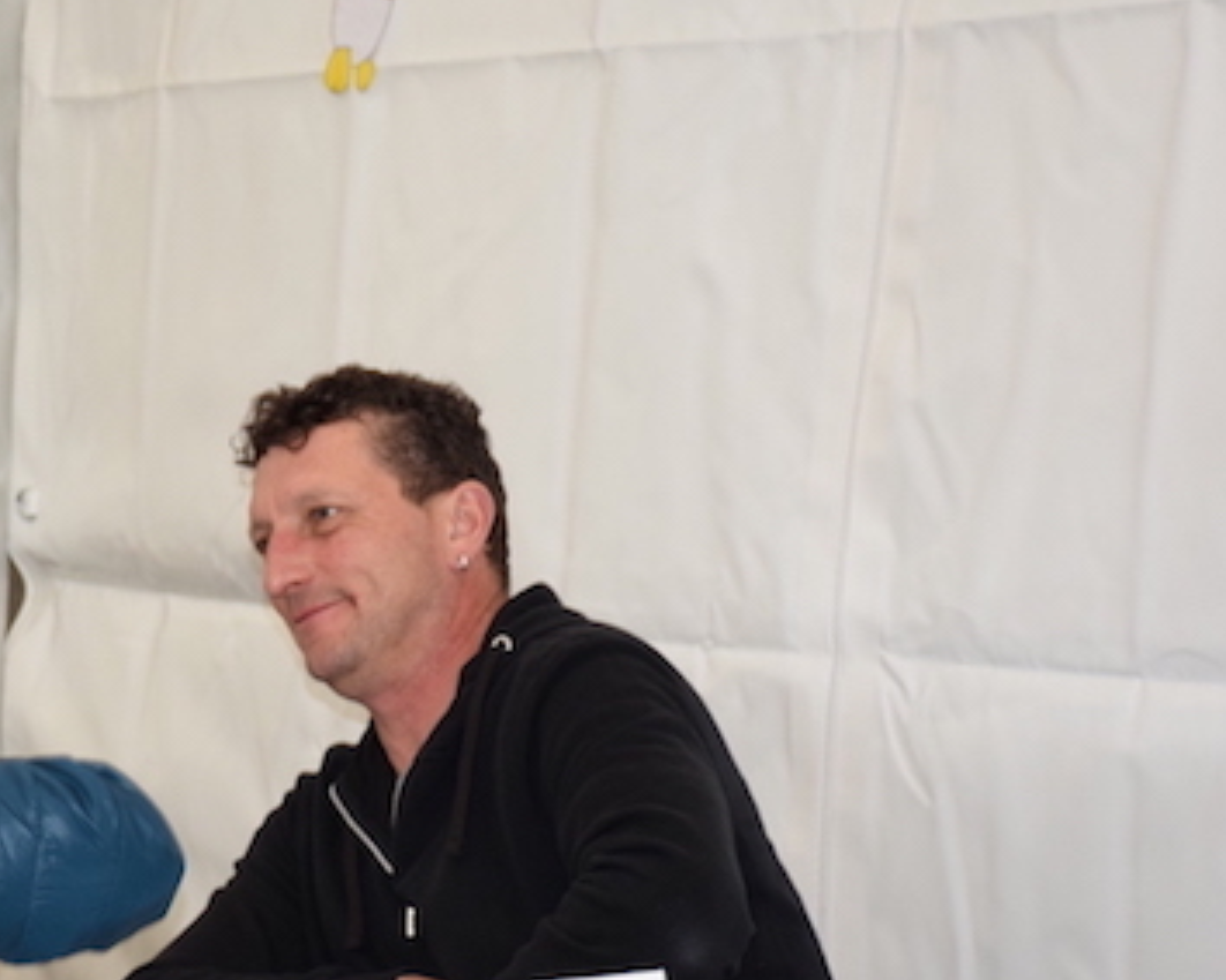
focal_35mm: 158
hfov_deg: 12.1
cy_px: 637
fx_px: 5731
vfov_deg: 9.8
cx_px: 159
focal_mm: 62
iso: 800
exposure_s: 1/100
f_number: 5
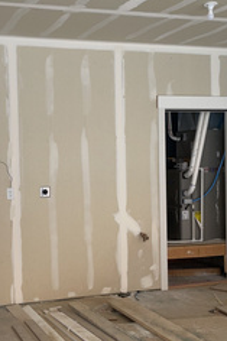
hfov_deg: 24.4
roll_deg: +1.1
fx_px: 521
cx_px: 62
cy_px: 182
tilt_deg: -1.5
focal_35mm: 55
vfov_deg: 36.3
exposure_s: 1/24
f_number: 1.6
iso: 50
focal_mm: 4.2
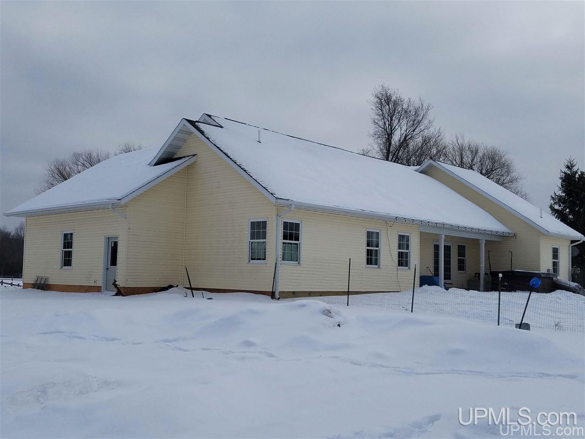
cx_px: 292
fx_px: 439
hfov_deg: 67.3
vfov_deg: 53.1
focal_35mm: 26
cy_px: 220
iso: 50
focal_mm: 4.2
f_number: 1.7
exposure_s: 1/5824
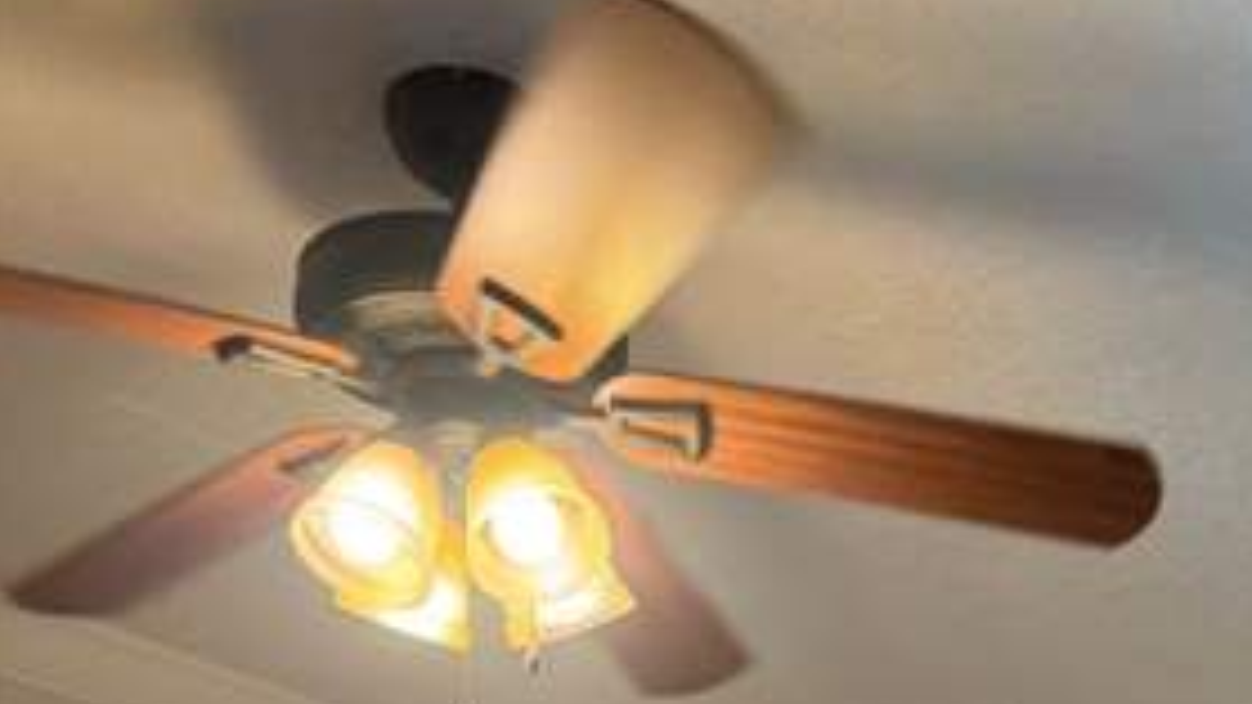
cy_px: 1309
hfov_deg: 33.5
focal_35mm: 60
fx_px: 1992
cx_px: 1059
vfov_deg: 16.4
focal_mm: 6.76
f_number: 1.78
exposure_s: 1/120
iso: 200
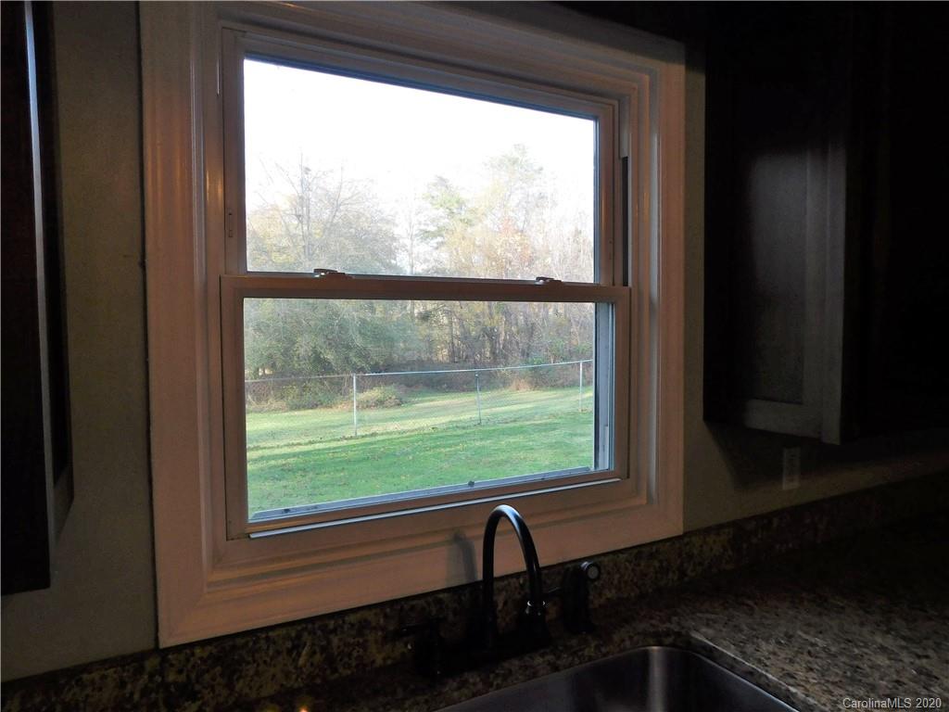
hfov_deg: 73.9
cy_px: 356
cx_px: 474
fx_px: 631
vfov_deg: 58.9
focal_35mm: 23
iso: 125
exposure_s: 1/60
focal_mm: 4
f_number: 3
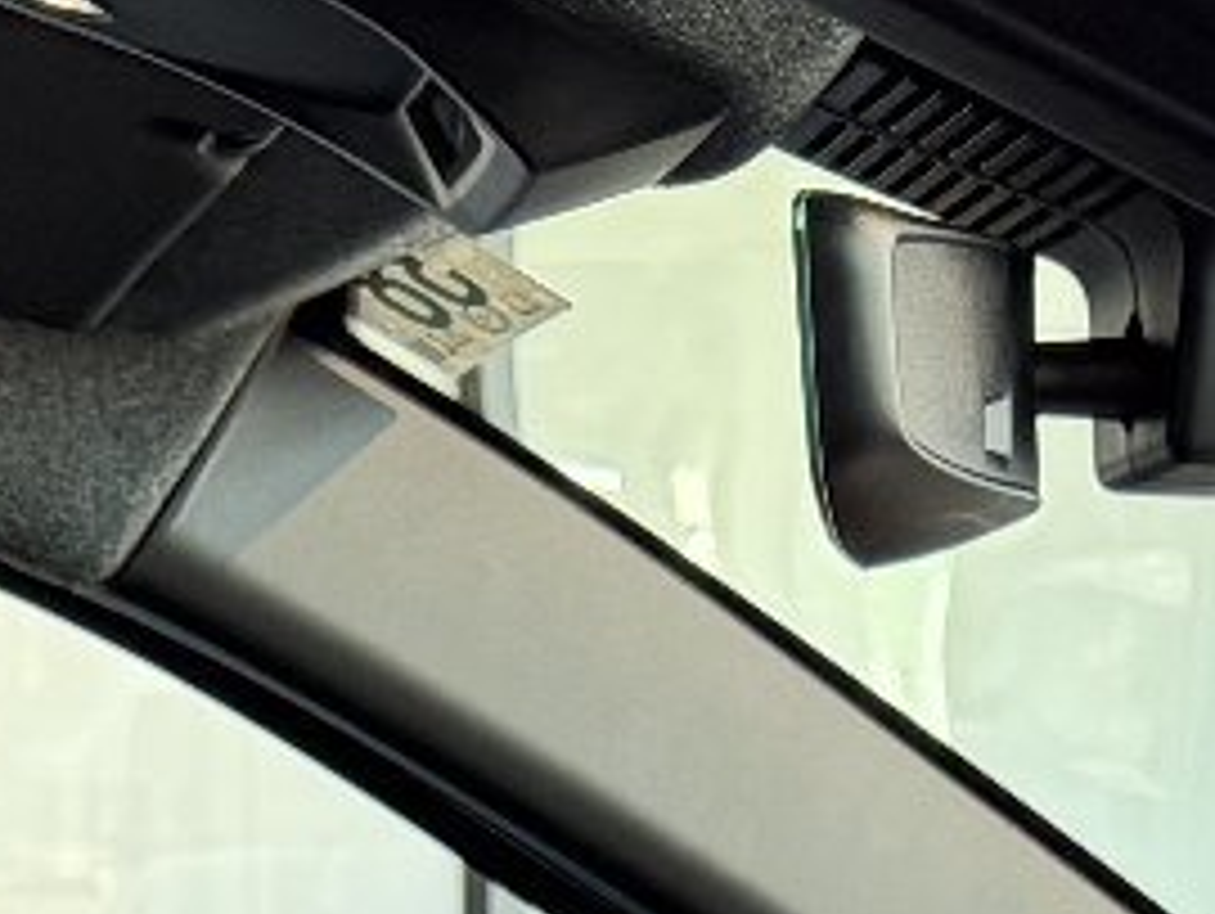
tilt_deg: -17.4
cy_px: 2801
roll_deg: +0.6
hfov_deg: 12.3
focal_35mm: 160
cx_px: 459
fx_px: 5621
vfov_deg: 7.9
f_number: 1.78
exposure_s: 1/100
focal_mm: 6.76
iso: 320
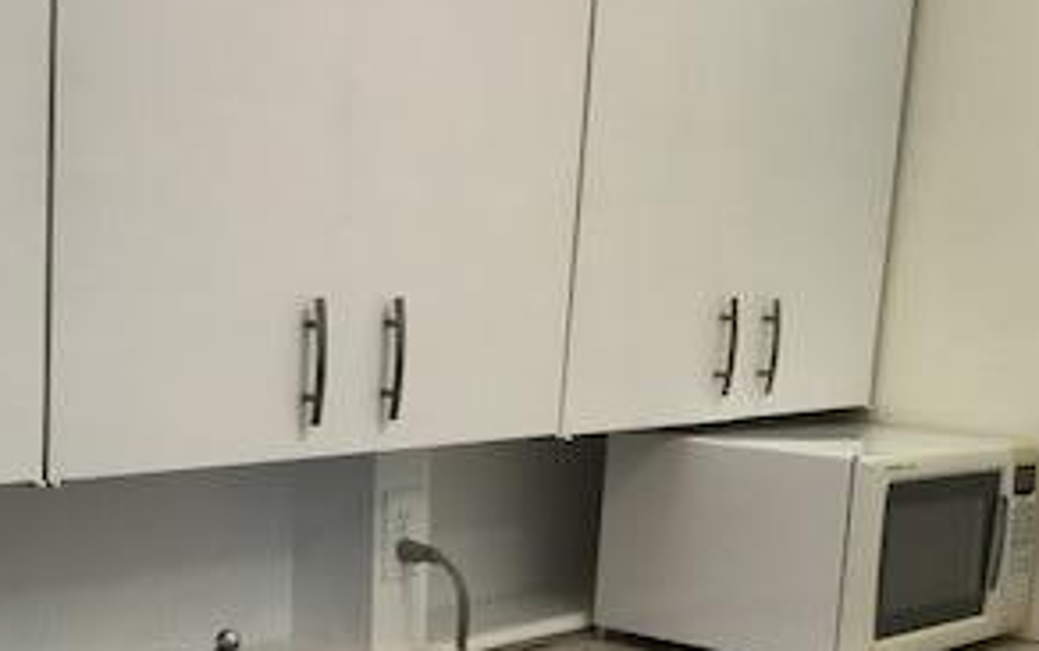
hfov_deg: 31.3
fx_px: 1842
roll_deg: -2.6
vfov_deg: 19.8
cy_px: 548
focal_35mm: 65
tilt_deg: -8.6
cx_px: 352
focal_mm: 3.99
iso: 40
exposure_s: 1/120
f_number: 1.8
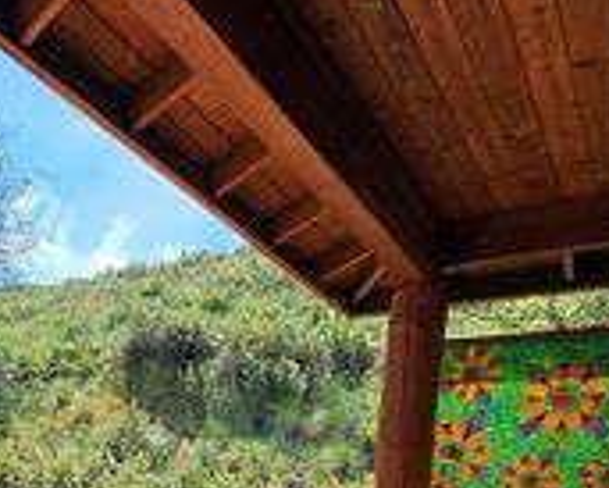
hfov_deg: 44.8
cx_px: 68
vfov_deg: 33.6
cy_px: 568
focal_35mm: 37
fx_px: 667
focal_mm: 2.2
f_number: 2.2
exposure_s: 1/1311
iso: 50
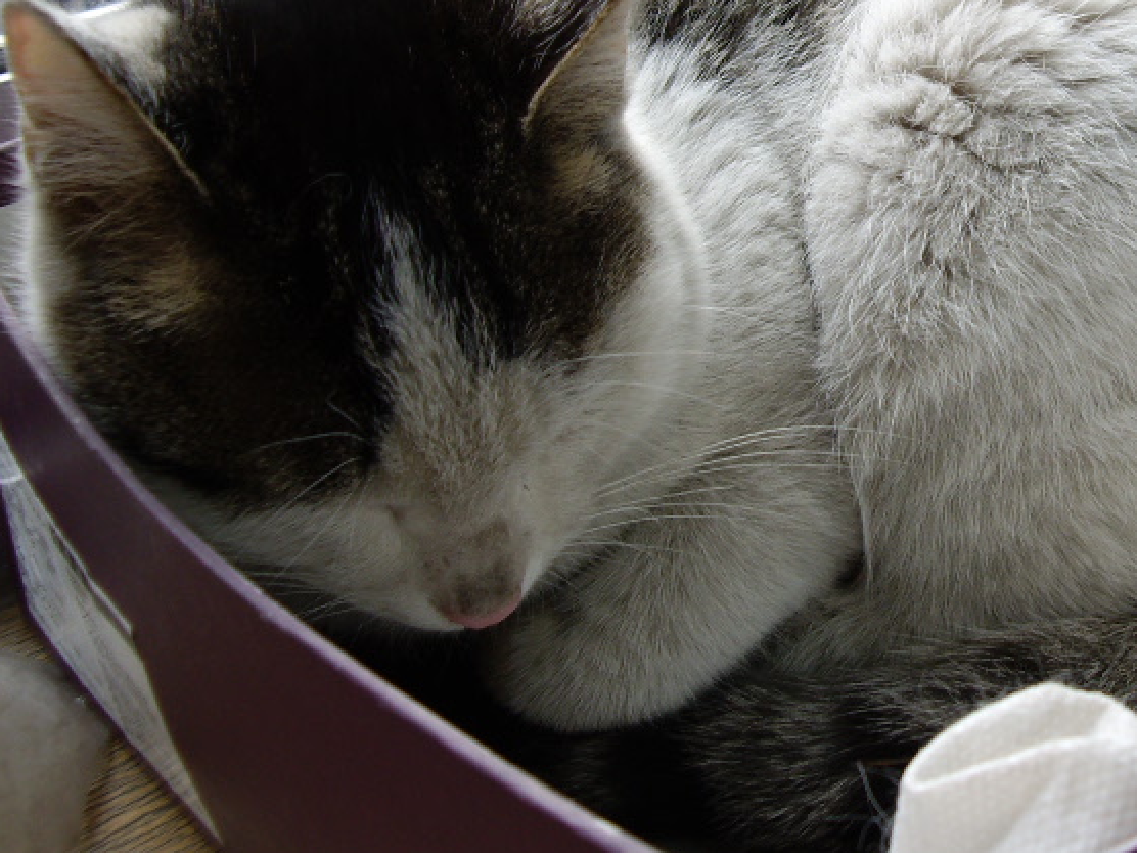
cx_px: 1012
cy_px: 192
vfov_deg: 20.8
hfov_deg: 26.9
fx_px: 2299
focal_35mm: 70
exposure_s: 1/50
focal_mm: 7.9
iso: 100
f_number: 2.8
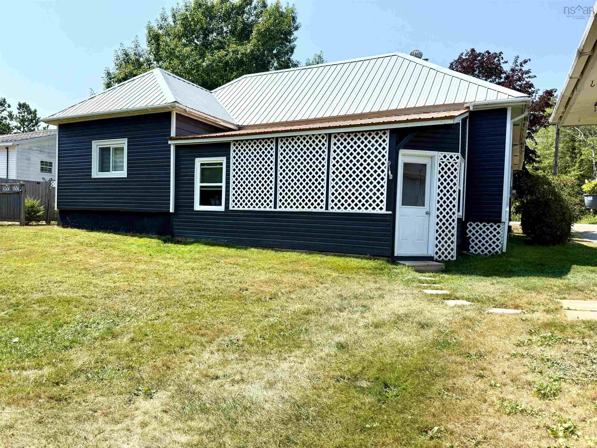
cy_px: 224
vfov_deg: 56.8
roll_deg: -1.8
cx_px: 298
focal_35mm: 24
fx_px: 414
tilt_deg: -1.2
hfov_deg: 71.6
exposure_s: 1/3584
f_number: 1.78
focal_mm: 6.76
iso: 80
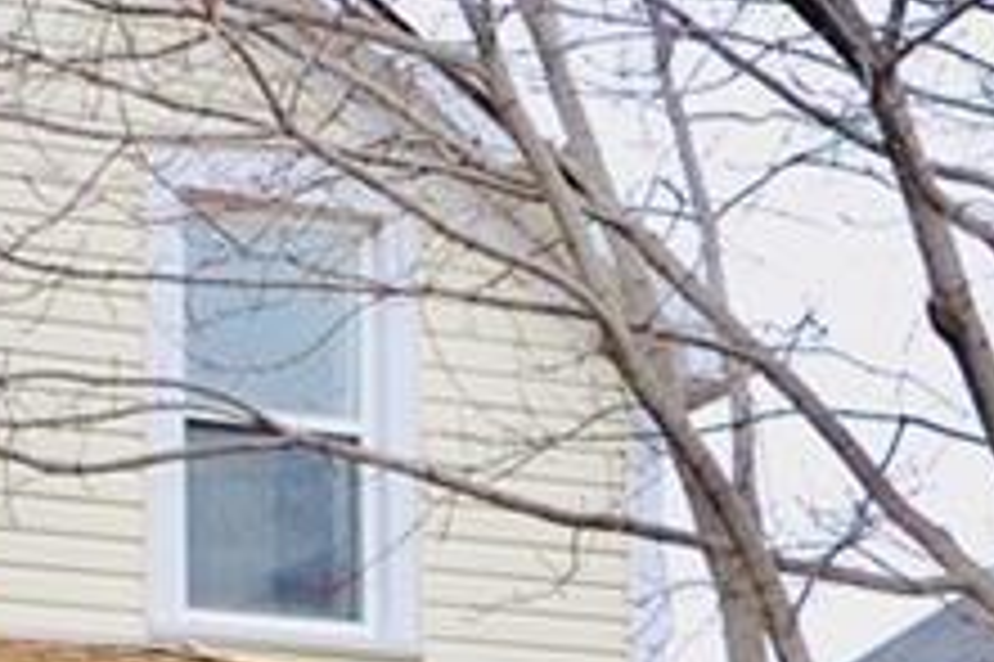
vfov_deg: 10.6
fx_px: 3449
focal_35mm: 125
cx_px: 225
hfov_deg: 16.3
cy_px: 950
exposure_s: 1/200
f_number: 4
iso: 100
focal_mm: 18
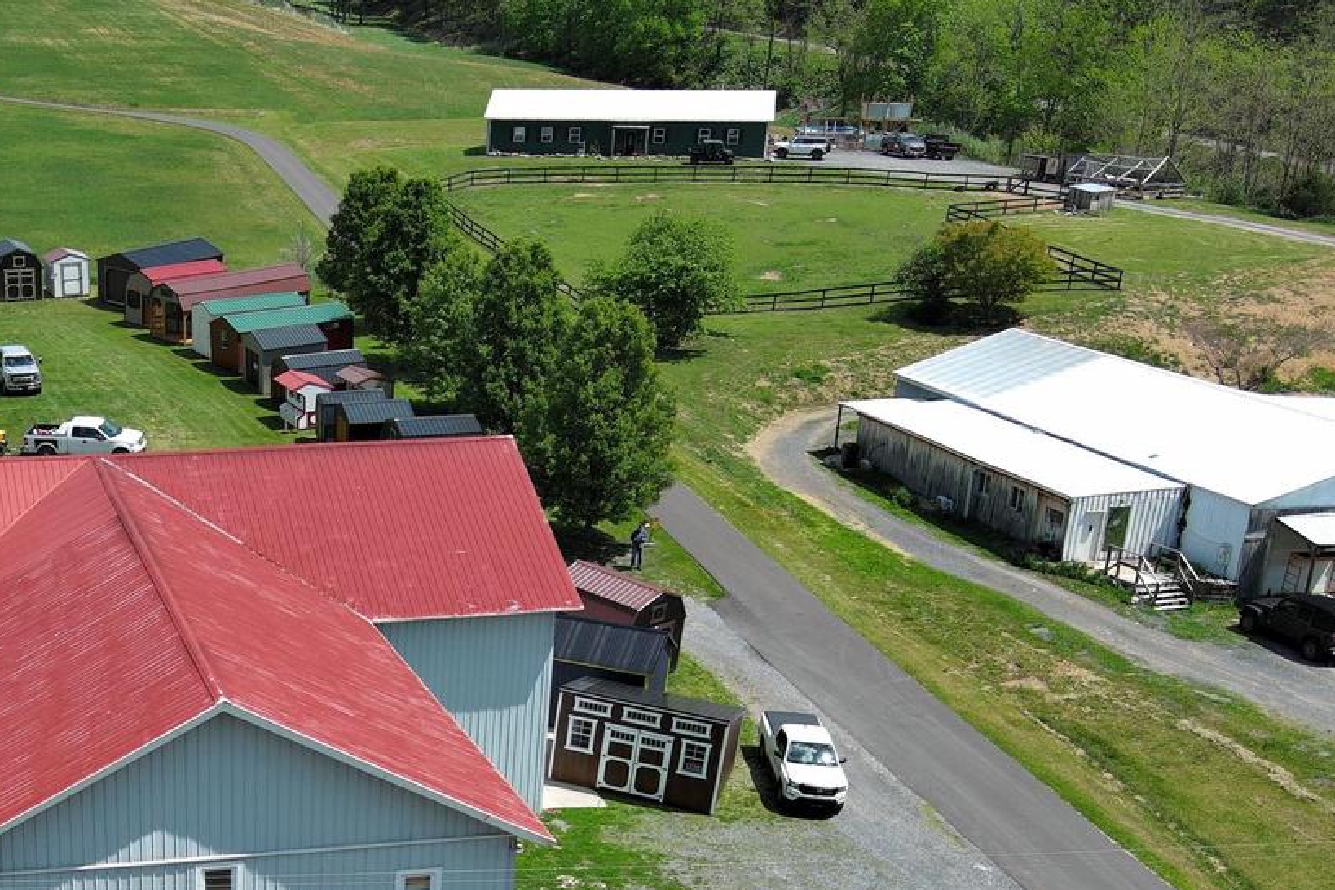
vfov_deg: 25.8
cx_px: 186
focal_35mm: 51
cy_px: 756
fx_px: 1891
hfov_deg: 36.9
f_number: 2.8
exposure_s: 1/1300
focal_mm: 10.57
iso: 100
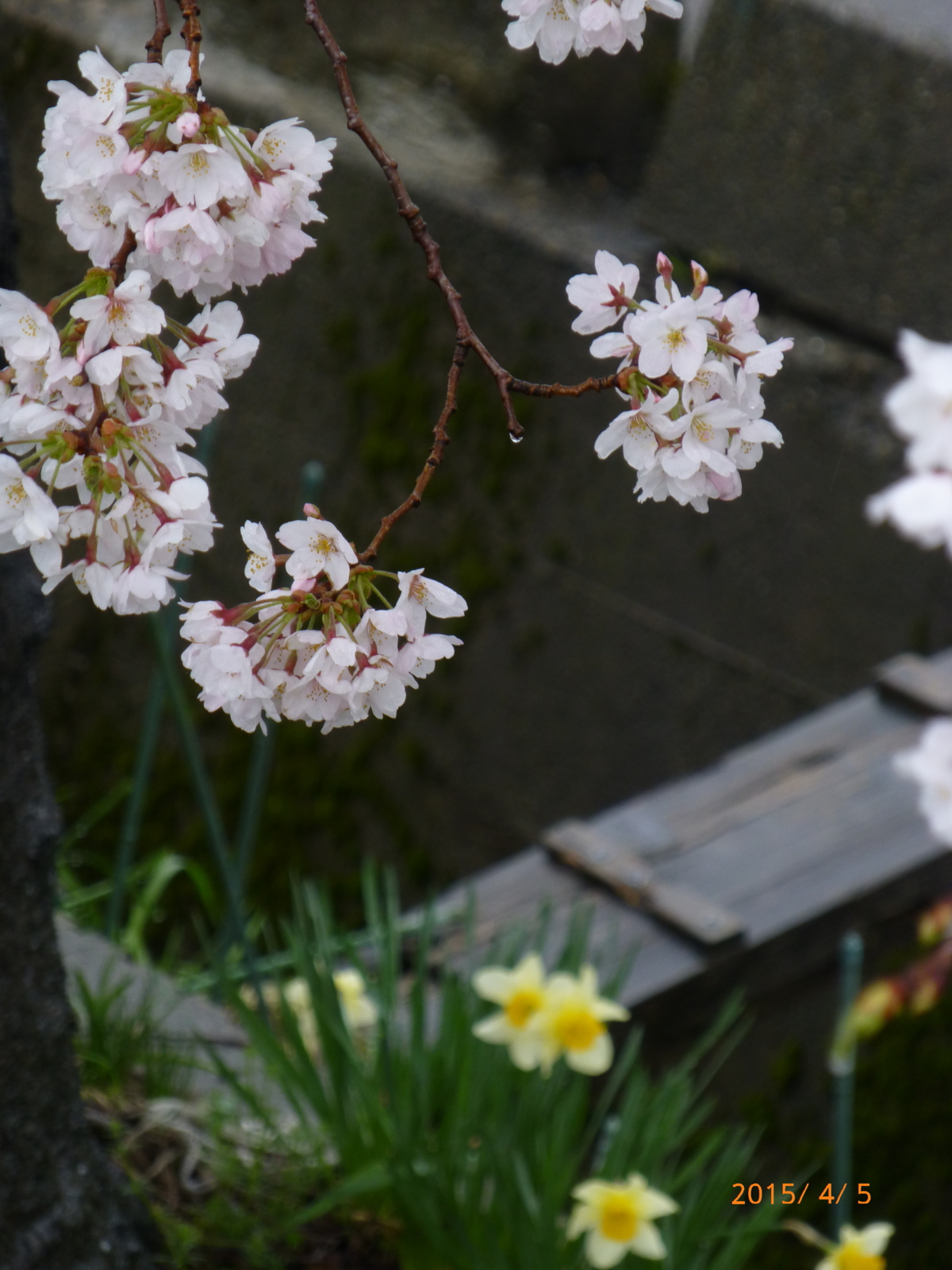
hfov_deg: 4.4
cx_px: 476
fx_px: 12321
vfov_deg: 5.9
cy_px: 635
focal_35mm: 336
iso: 125
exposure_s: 1/100
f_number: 5.9
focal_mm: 60
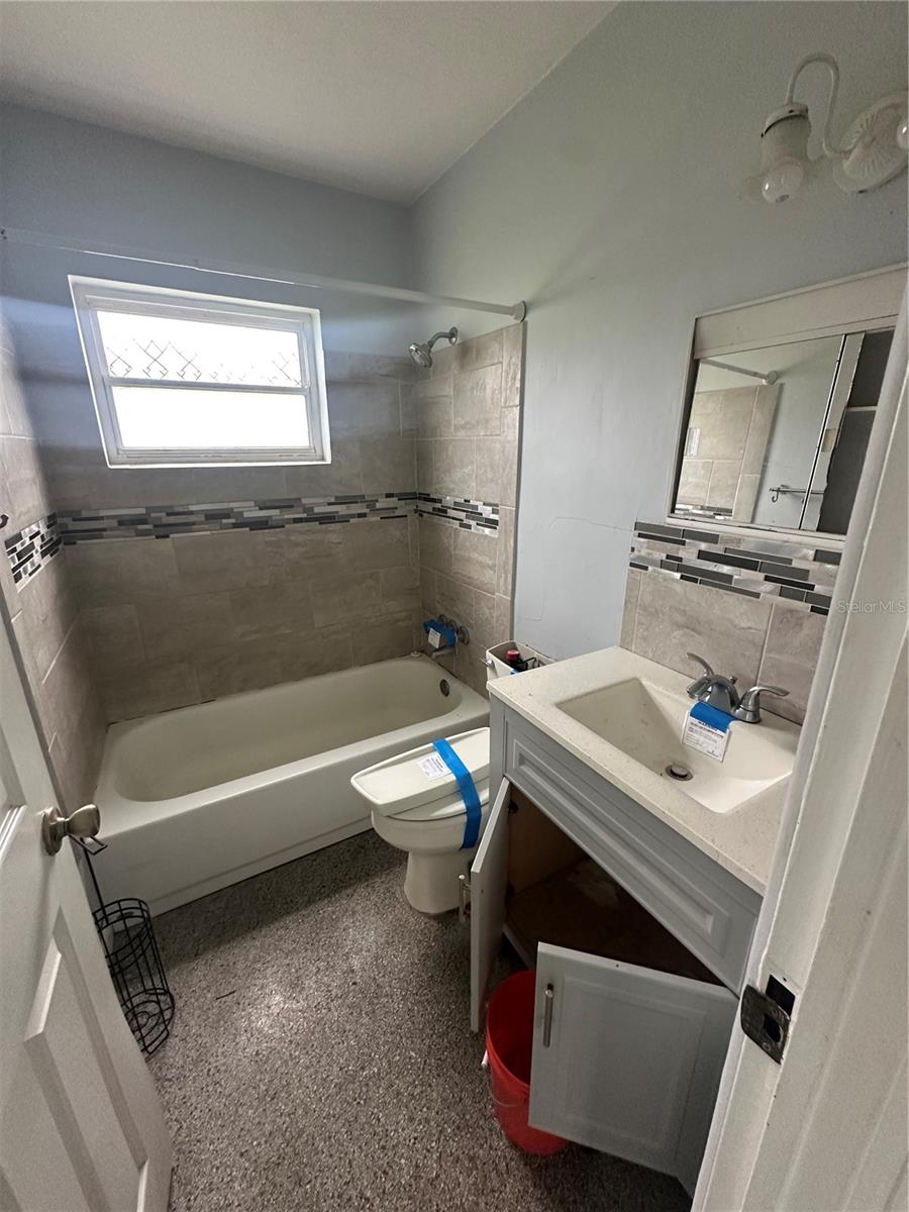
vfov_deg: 102.1
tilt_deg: -17.3
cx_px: 454
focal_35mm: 14
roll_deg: -2.2
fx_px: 490
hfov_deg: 85.7
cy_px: 606
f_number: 2.2
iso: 320
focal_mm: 2.22
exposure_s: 1/84
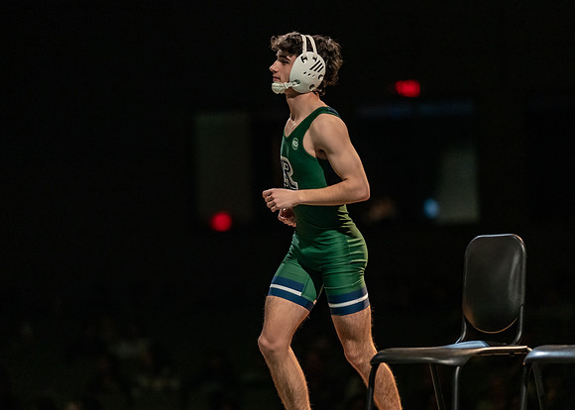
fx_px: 2391
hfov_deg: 13.7
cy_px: 205
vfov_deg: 9.8
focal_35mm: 146
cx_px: 288
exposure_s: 1/400
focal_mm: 135
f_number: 1.8
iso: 2500
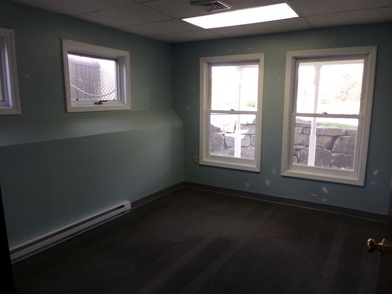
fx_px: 294
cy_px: 147
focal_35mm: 26
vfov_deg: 53.1
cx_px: 196
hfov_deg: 67.3
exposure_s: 1/100
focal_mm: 4.7
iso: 144
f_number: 3.2
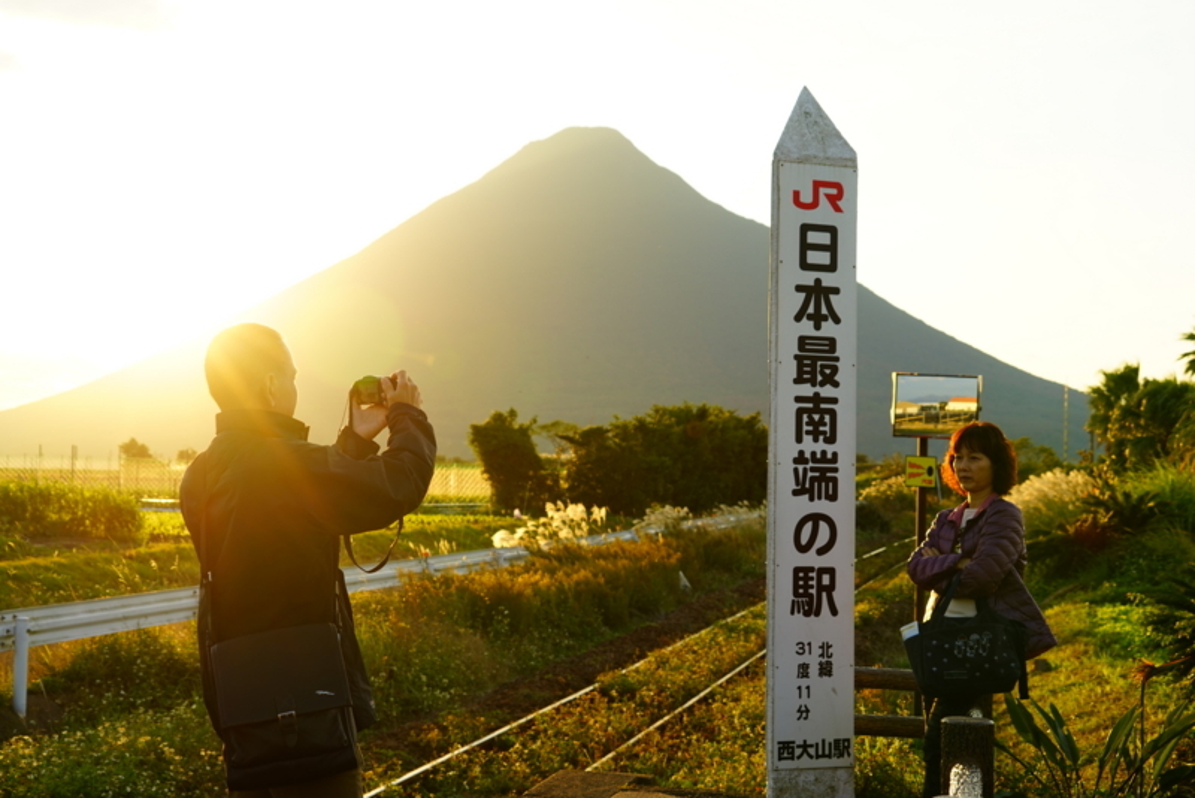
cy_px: 399
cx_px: 598
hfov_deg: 37.5
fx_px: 1760
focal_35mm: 53
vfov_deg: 25.5
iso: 100
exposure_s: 1/80
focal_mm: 53
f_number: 6.3
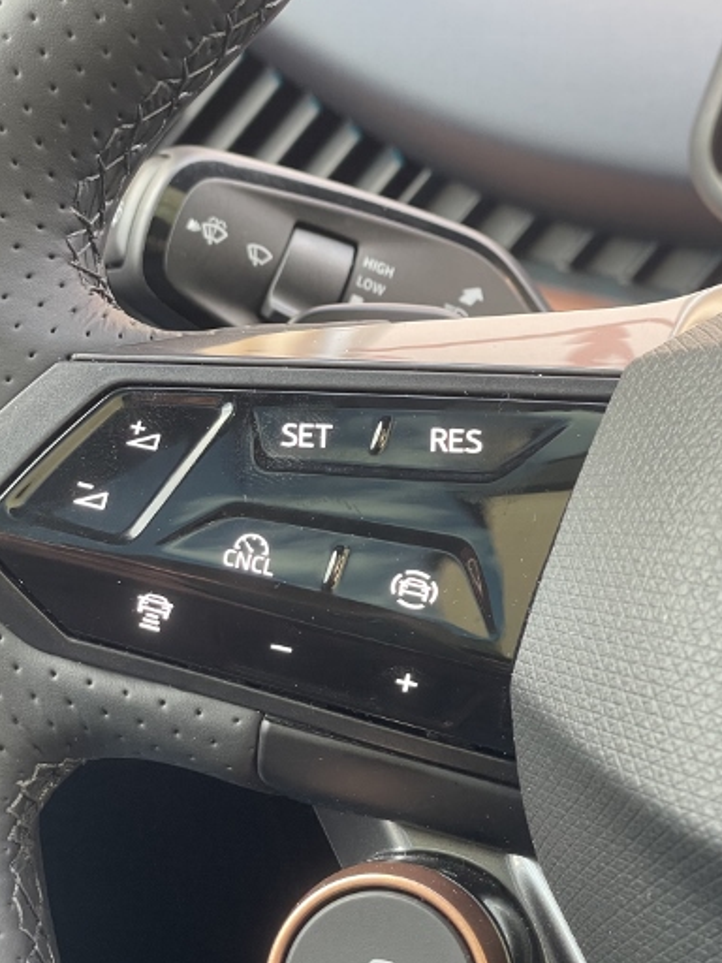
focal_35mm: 67
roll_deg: -0.5
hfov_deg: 21.9
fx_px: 1863
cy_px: 536
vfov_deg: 28.9
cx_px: 400
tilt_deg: -16.2
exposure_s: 1/60
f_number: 2
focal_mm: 6
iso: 250
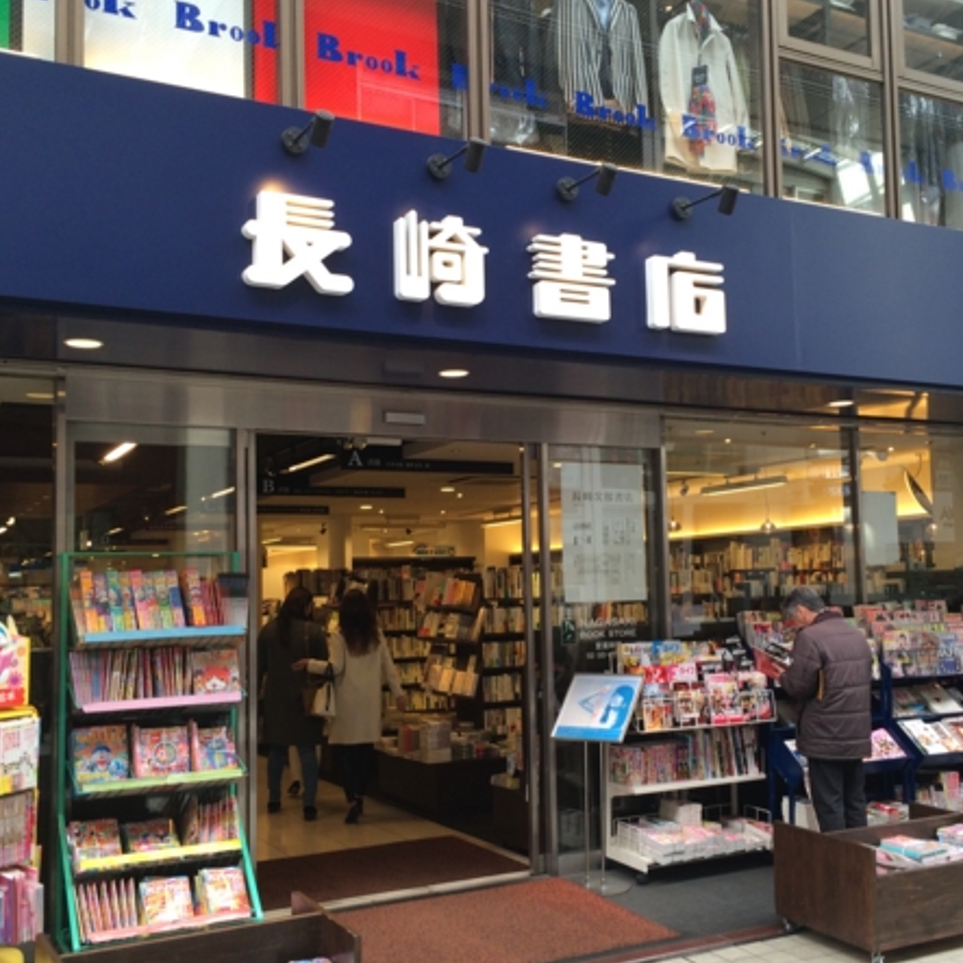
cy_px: 496
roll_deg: +1.3
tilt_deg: +3.6
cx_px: 539
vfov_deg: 44.9
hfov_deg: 44.8
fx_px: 1165
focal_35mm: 37
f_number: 2.2
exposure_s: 1/120
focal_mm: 4.15
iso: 64
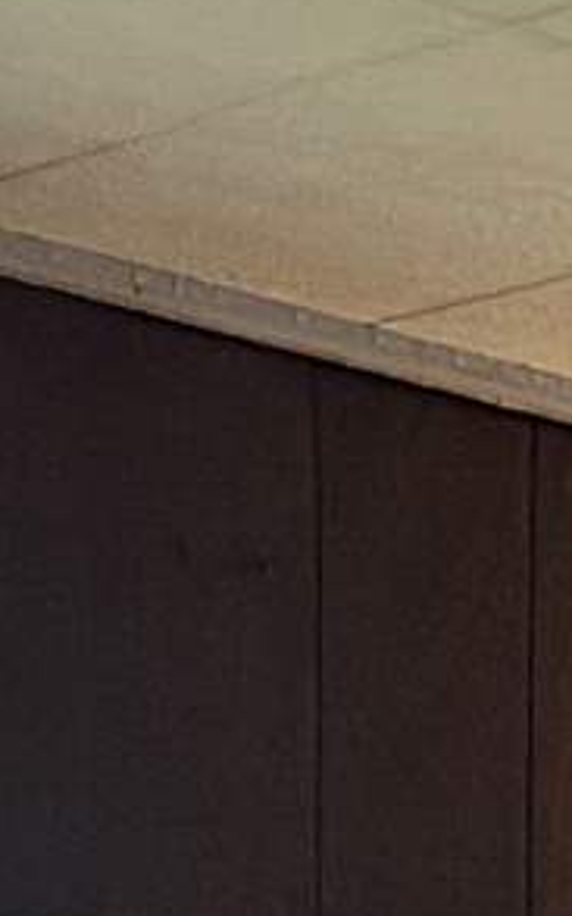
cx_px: 1597
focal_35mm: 267
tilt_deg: -7.7
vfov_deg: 6.8
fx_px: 6663
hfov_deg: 4.7
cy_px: 3058
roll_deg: -2.5
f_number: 1.78
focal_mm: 6.76
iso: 640
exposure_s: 1/60
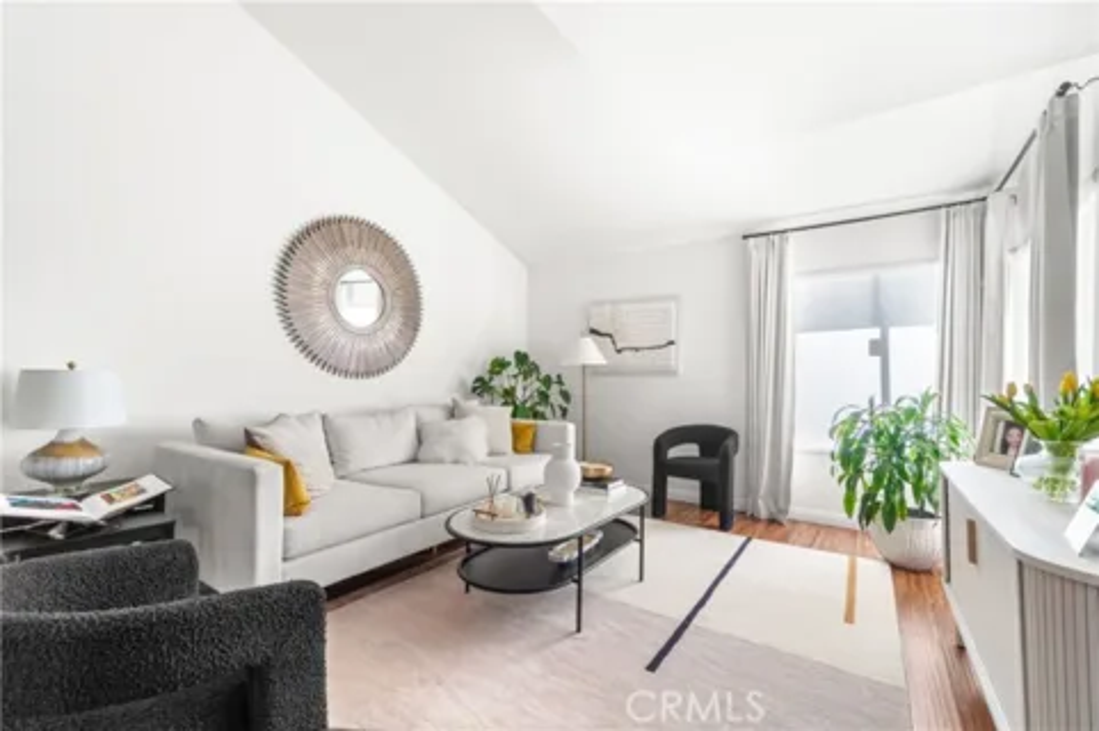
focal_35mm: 15
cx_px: 550
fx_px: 458
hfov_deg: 100.4
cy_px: 366
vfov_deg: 77.2
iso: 320
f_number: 7.1
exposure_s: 1/20
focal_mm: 10
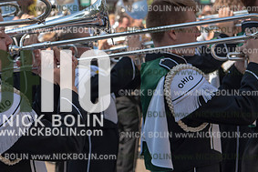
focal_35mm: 119
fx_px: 853
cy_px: 93
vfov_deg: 11.5
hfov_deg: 17.0
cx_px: 46
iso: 400
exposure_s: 1/1250
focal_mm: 58
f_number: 5
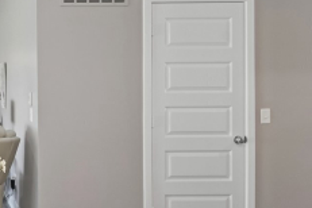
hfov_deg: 32.0
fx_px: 451
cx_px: -59
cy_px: 70
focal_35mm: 52
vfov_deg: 25.9
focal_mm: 16
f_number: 8
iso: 360
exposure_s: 1/15
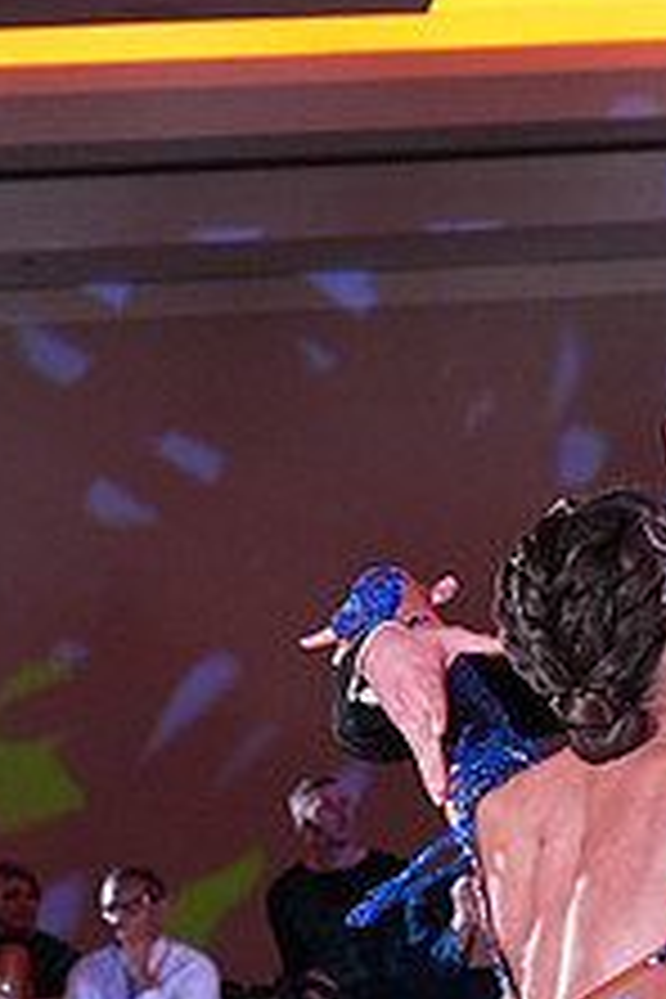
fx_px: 4495
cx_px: 817
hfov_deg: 8.4
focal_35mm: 162
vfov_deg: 12.4
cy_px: 1161
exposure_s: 1/400
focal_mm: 62
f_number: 4.5
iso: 5000
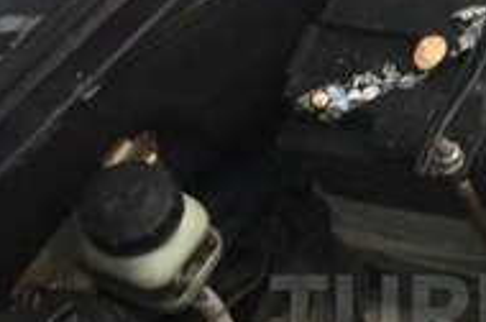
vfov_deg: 12.8
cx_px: 532
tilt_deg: -56.5
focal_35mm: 105
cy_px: 313
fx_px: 1415
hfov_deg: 18.7
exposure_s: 1/33
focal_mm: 4.15
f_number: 2.2
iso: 200
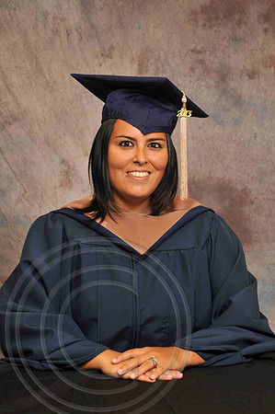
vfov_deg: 19.5
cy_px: 207
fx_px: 1206
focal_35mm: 105
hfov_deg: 13.0
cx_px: 138
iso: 200
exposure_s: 1/60
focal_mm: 70
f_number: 6.3
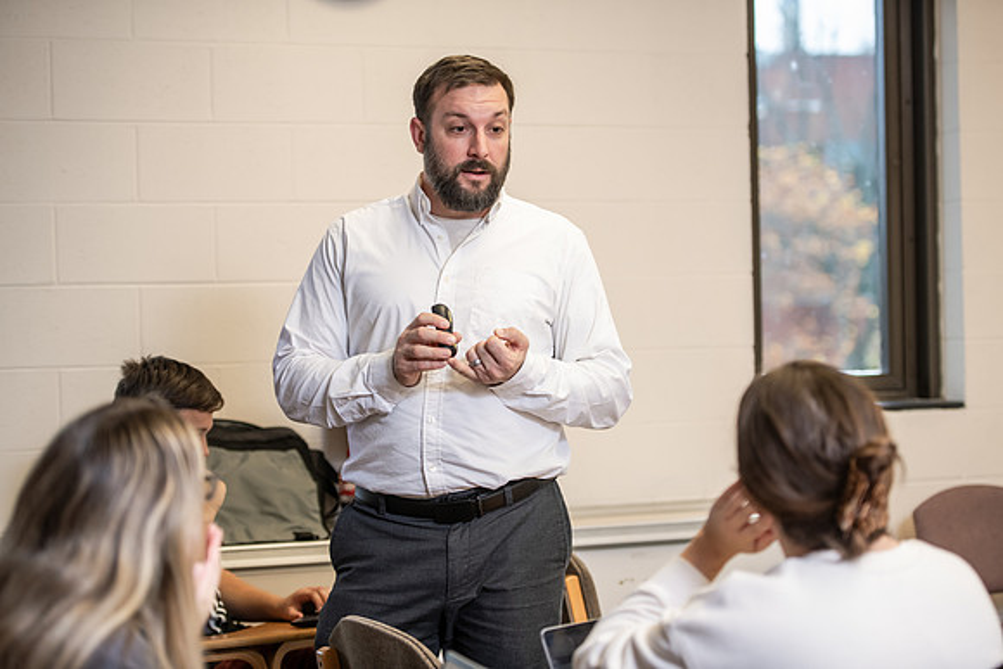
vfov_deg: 16.7
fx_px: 2285
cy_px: 334
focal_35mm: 82
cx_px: 502
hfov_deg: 24.8
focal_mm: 82
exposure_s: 1/200
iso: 1000
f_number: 2.8
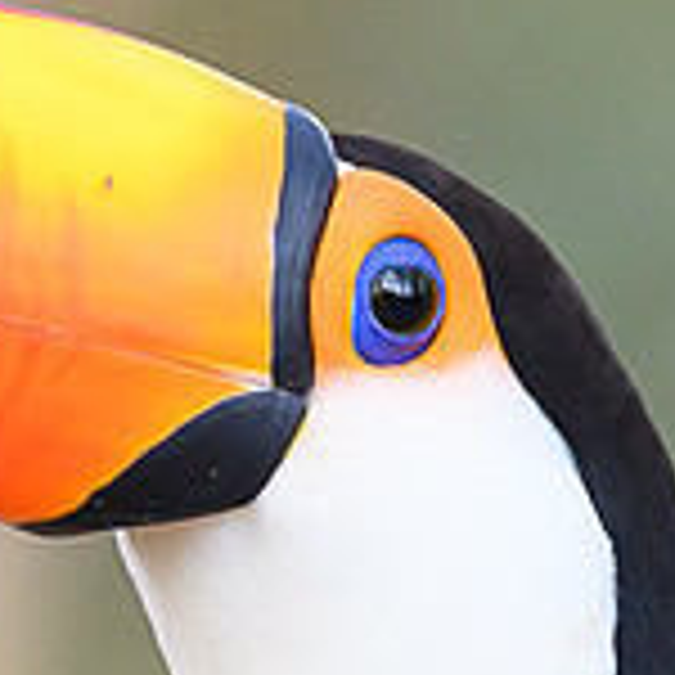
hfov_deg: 0.8
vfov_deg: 0.8
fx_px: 51226
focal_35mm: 2322
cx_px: 366
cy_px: 490
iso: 2000
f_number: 4
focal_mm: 500
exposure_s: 1/1000
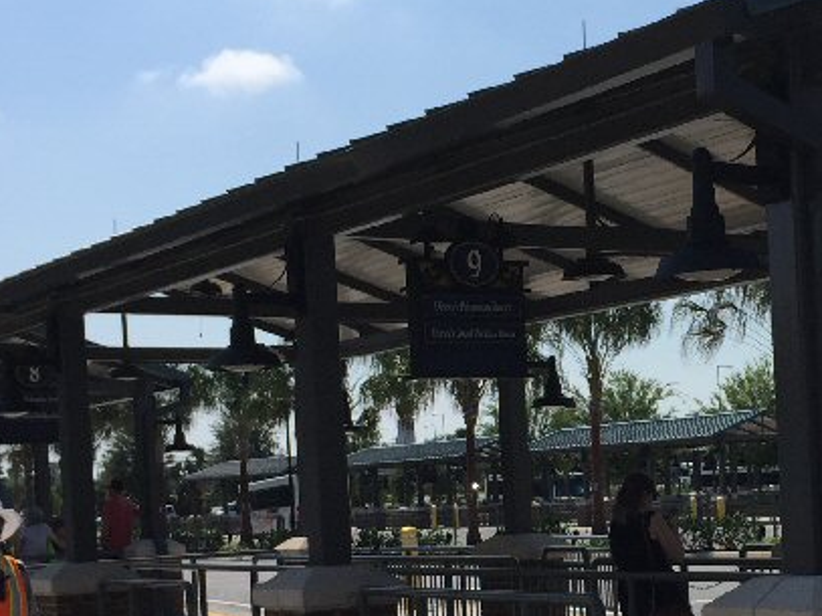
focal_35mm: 73
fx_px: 1733
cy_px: 527
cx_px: 693
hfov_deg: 26.1
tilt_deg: -1.2
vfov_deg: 19.9
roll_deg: +1.6
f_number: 2.2
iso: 32
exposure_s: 1/3968
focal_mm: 4.15
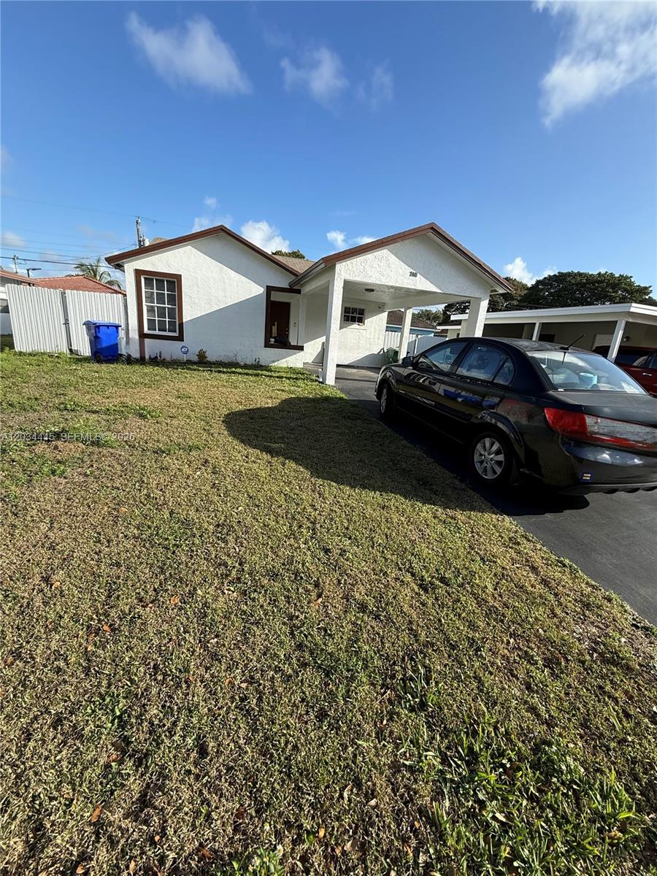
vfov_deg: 102.1
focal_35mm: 14
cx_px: 328
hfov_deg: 85.7
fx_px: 354
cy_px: 438
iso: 50
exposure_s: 1/1050
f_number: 2.2
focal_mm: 2.22
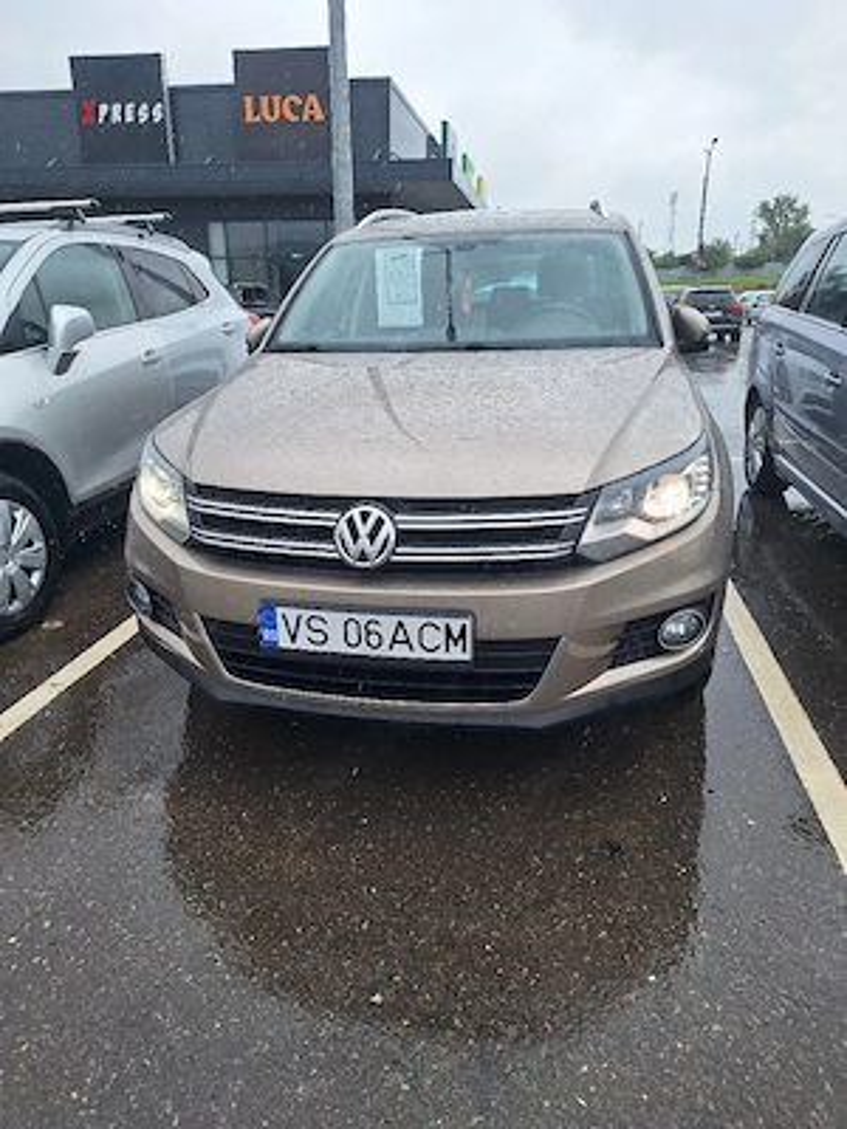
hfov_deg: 58.9
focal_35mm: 23
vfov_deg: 73.9
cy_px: 564
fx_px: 750
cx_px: 424
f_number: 1.8
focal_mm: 5.54
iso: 40
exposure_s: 1/667
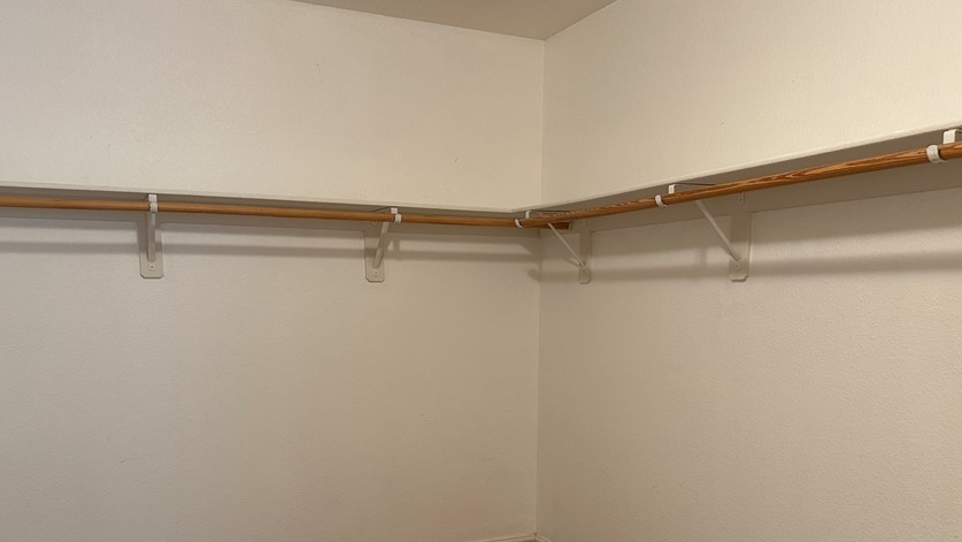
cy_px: 413
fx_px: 816
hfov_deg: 61.0
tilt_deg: -8.4
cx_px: 488
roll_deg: -1.4
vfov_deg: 35.8
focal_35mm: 32
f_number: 1.78
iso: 200
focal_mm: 6.86
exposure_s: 1/60
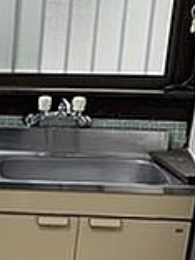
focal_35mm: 110
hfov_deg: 12.6
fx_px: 826
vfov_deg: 17.0
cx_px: -122
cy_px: 325
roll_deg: +0.2
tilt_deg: -22.6
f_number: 1.8
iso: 50
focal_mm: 4.25
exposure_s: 1/60
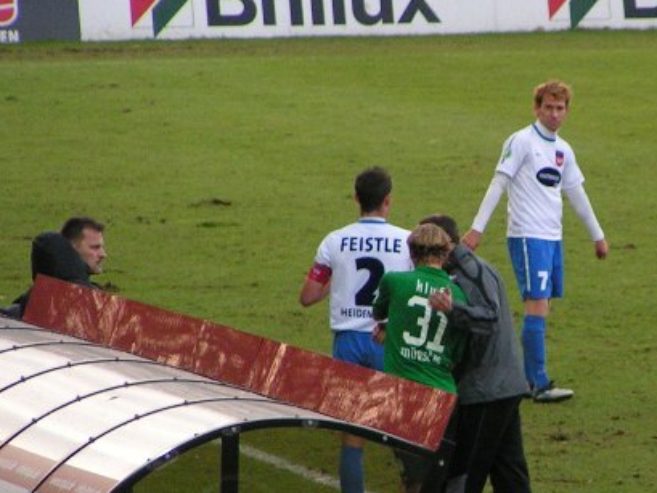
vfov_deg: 2.4
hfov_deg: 3.3
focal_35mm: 608
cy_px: 307
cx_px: 564
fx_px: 11543
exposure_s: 1/320
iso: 160
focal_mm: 47.6
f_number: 3.5
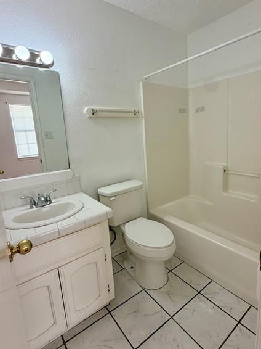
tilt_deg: -10.7
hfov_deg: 68.5
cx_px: 143
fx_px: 191
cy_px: 168
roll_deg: +2.3
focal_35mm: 19
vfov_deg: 84.6
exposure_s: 1/120
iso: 100
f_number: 2.2
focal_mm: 2.22
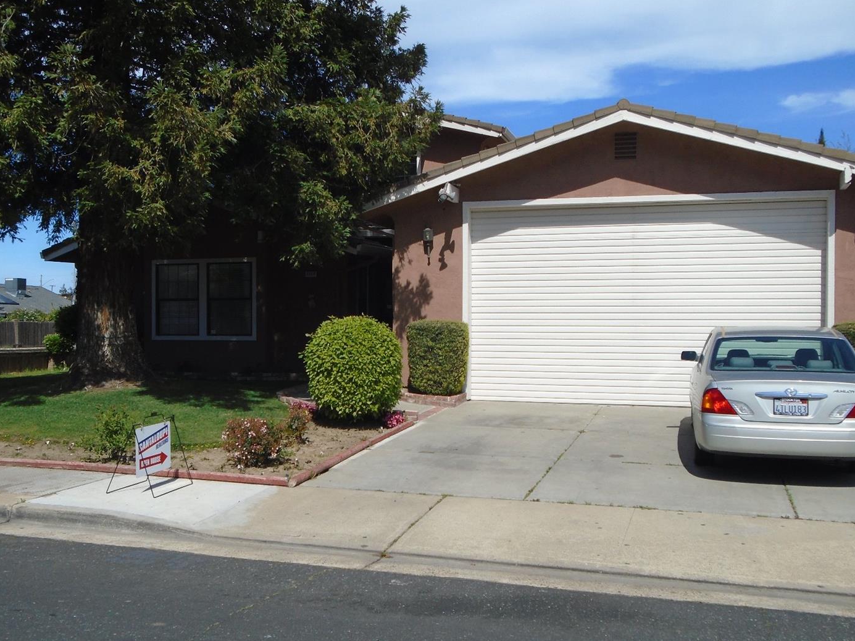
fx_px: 963
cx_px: 401
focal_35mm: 39
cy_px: 314
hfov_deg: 47.8
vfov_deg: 36.8
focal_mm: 6.4
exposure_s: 1/200
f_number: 9.5
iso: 100
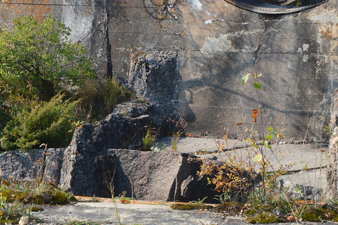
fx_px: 1970
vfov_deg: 6.5
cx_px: 151
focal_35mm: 210
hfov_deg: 9.8
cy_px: 18
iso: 400
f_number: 10
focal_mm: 52
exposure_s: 1/250
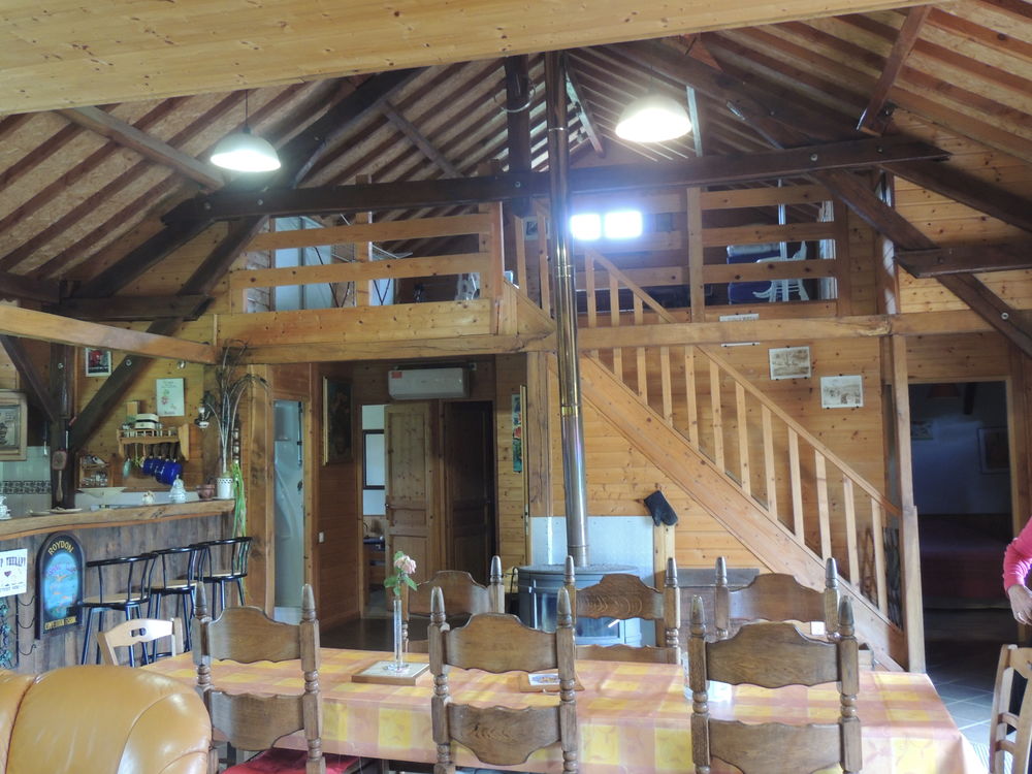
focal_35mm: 33
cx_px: 516
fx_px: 984
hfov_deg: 55.4
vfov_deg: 42.9
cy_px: 387
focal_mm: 5.8
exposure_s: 1/13
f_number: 3.2
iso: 400
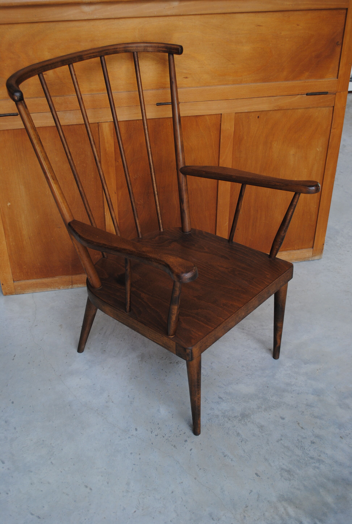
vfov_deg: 49.5
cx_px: 176
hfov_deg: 34.4
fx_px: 569
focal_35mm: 39
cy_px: 262
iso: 200
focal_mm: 26
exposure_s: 1/80
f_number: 4.5
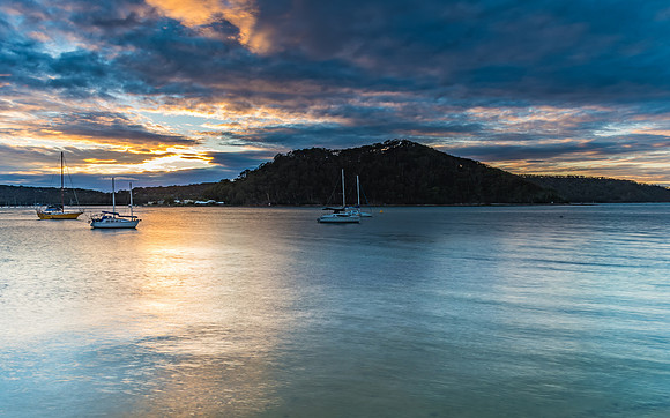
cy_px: 205
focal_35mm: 25
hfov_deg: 73.7
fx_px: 447
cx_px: 335
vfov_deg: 50.1
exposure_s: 1
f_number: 16
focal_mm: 16
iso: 50
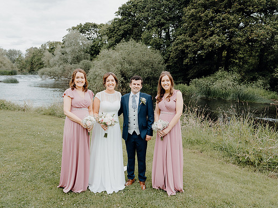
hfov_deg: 58.2
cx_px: 124
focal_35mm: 31
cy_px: 103
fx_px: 249
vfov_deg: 45.4
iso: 125
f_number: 5
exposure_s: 1/200
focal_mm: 28
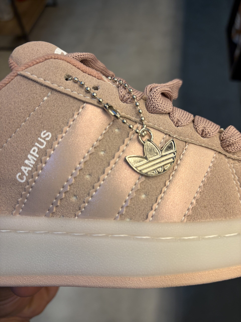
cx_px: 120
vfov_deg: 67.3
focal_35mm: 26
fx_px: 241
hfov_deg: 53.1
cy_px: 161
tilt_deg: -56.0
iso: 40
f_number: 1.6
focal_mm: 5.96
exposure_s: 1/120
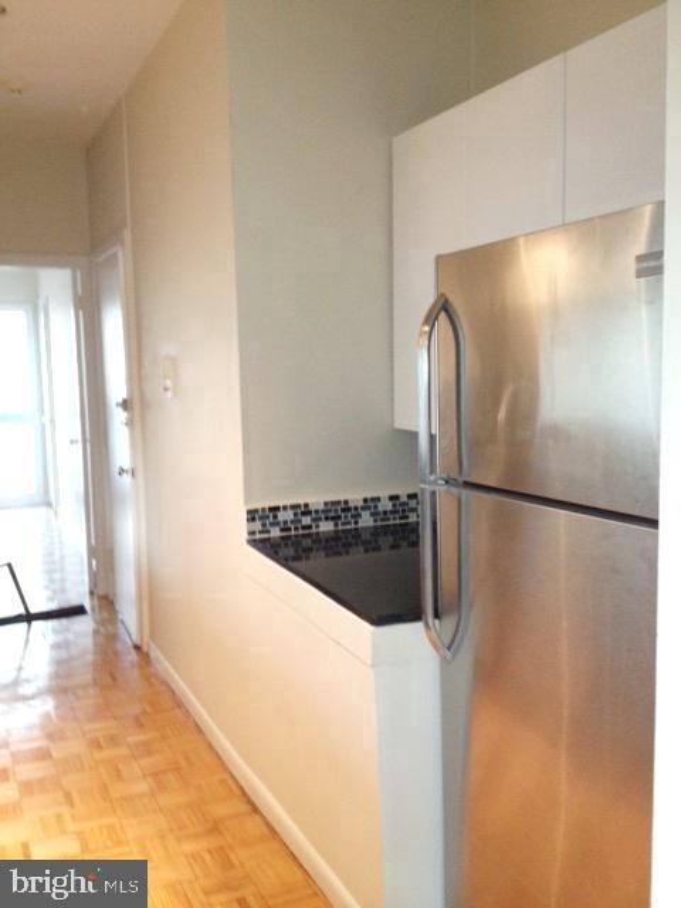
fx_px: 918
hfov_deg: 40.7
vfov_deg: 52.6
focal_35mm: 35
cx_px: 340
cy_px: 454
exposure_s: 1/20
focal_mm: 4.28
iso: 200
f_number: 2.4
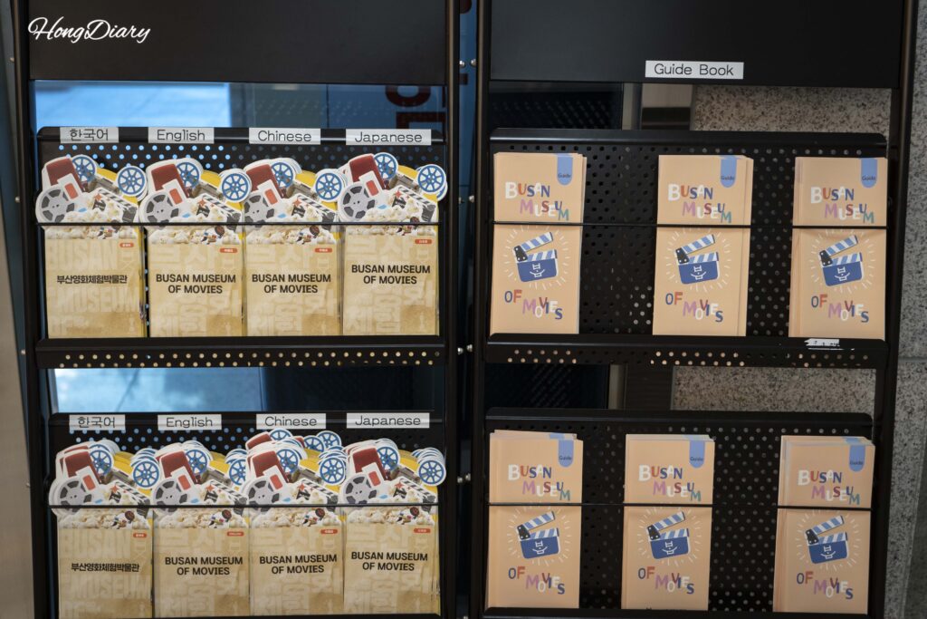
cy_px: 310
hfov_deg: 42.7
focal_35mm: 46
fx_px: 1185
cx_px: 464
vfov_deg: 29.3
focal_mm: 46
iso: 2000
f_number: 5.6
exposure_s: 1/160
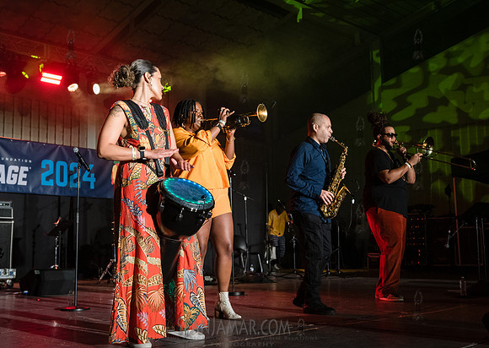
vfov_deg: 31.4
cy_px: 174
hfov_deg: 43.2
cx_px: 228
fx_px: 617
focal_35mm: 45
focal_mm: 42
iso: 3200
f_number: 4
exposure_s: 1/400
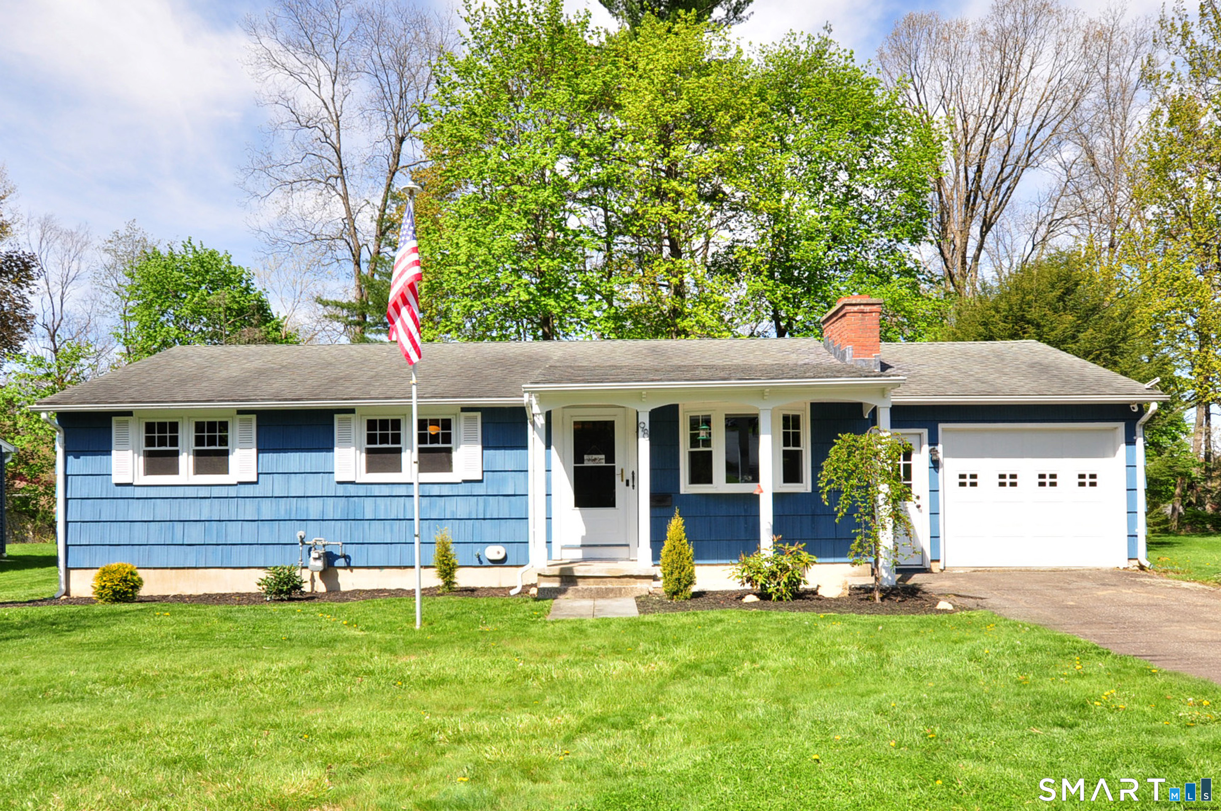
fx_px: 661
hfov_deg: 85.5
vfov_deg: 63.1
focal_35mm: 20
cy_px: 406
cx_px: 610
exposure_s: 1/250
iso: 250
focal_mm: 13
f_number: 8
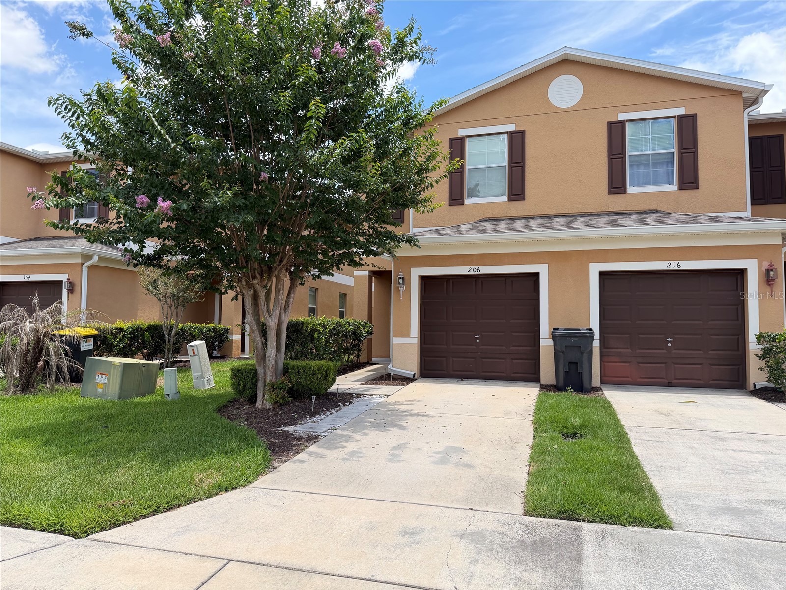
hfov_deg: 71.6
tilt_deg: +3.9
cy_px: 295
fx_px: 545
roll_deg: +0.3
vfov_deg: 56.8
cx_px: 393
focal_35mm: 24
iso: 100
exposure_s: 1/2370
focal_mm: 6.76
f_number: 1.78
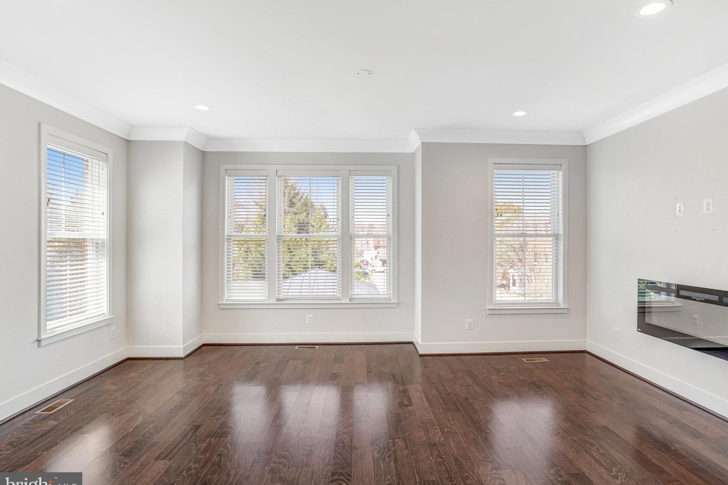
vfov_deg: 61.9
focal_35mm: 20
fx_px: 404
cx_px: 382
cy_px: 244
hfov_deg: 83.9
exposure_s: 1/15
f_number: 8
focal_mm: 19
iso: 1250
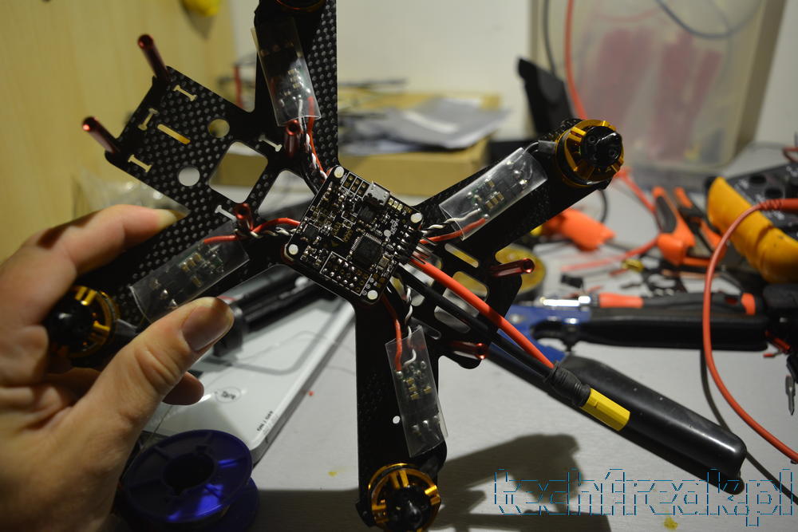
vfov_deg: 40.0
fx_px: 732
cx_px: 399
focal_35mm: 33
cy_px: 266
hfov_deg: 57.2
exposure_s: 1/60
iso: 500
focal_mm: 22
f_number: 4
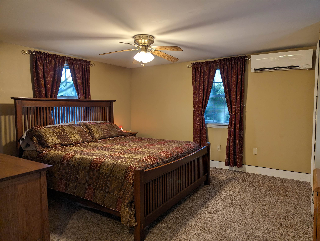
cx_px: 160
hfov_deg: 71.5
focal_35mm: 24
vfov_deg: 56.9
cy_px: 120
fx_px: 222
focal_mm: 6.81
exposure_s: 1/24
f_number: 1.85
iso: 65
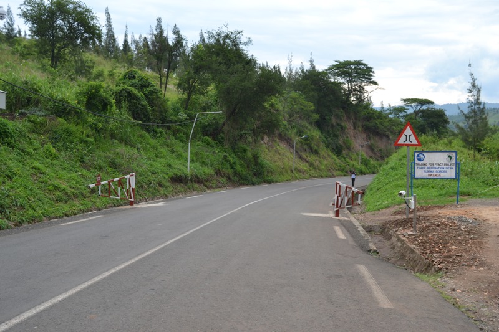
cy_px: 166
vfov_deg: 36.9
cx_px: 250
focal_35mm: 36
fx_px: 499
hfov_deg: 53.1
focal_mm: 24
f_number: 6.3
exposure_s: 1/160
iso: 100
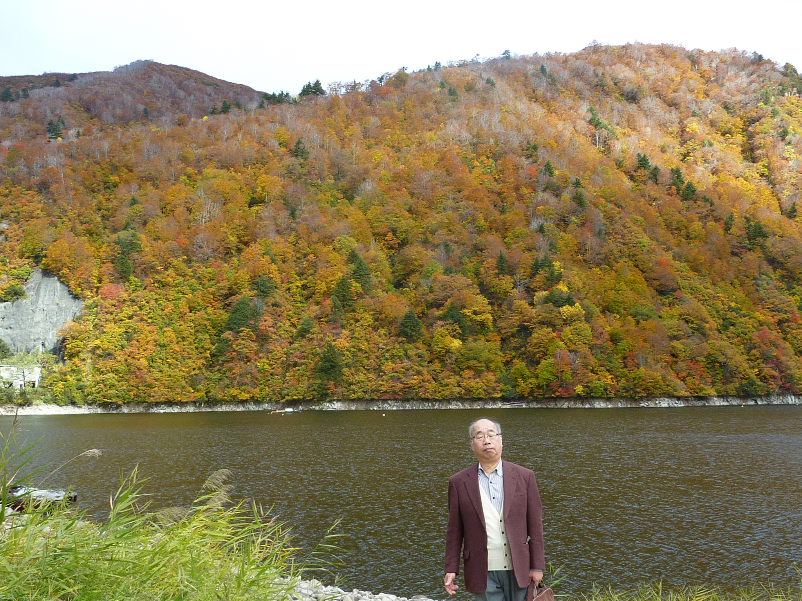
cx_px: 401
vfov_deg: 40.7
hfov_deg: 52.6
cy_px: 300
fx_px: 811
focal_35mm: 35
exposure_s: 1/160
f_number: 4
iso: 80
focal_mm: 4.1
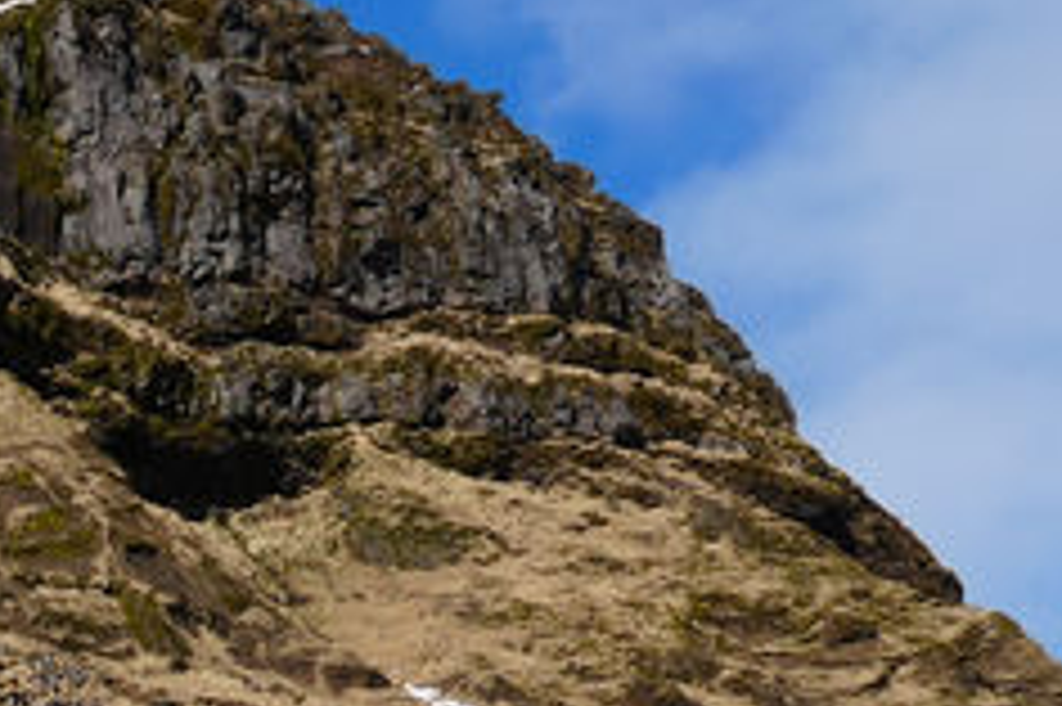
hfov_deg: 10.9
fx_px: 4805
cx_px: -1422
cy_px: 1886
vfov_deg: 7.6
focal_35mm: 163
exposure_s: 1/200
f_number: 10
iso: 100
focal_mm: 24
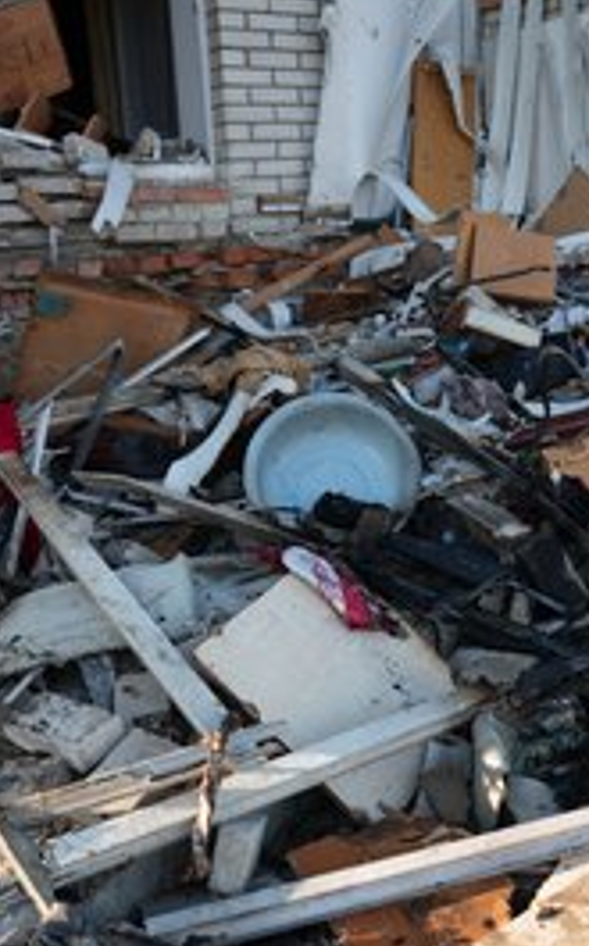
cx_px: 344
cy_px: 503
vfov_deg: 52.8
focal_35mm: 37
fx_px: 953
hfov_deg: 34.3
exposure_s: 1/125
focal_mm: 24
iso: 160
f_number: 2.8
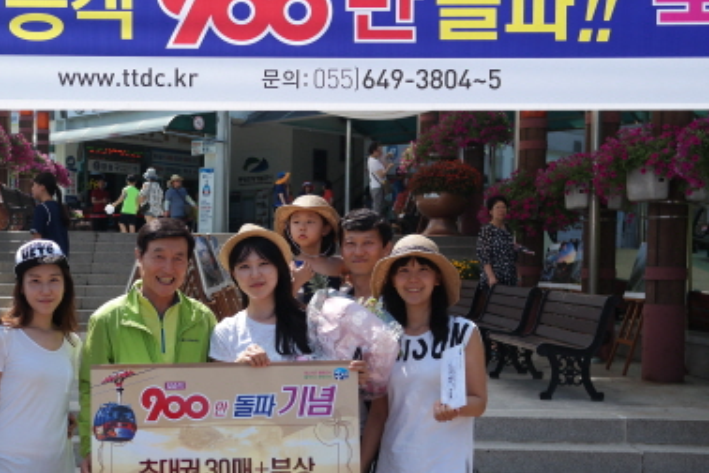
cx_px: 195
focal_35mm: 61
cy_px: 318
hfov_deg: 32.4
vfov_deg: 22.2
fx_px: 1201
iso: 100
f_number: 3.5
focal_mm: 24
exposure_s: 1/640
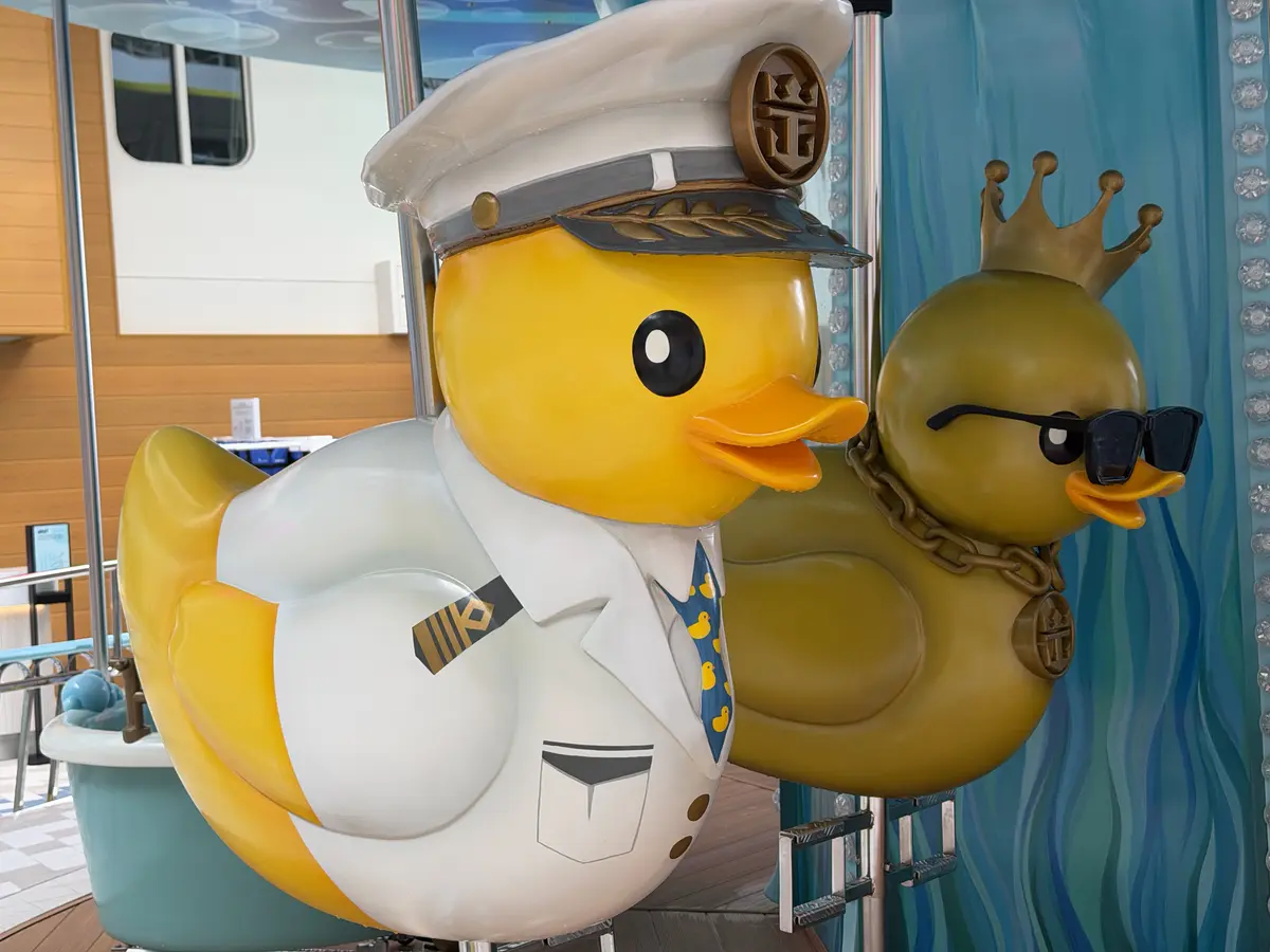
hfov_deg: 39.7
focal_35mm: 48
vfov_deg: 30.3
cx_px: 635
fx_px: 1761
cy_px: 476
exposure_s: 1/177
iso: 50
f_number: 1.78
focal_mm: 6.76
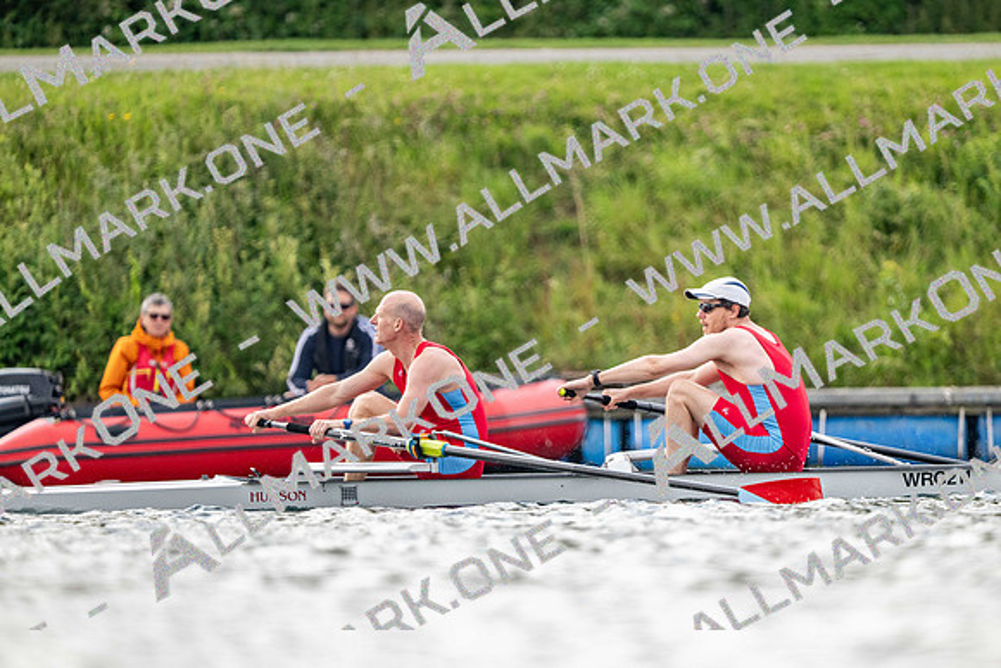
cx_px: 500
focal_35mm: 840
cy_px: 334
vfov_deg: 1.6
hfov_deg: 2.5
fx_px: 23361
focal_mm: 840
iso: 1100
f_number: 5.6
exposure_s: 1/2500
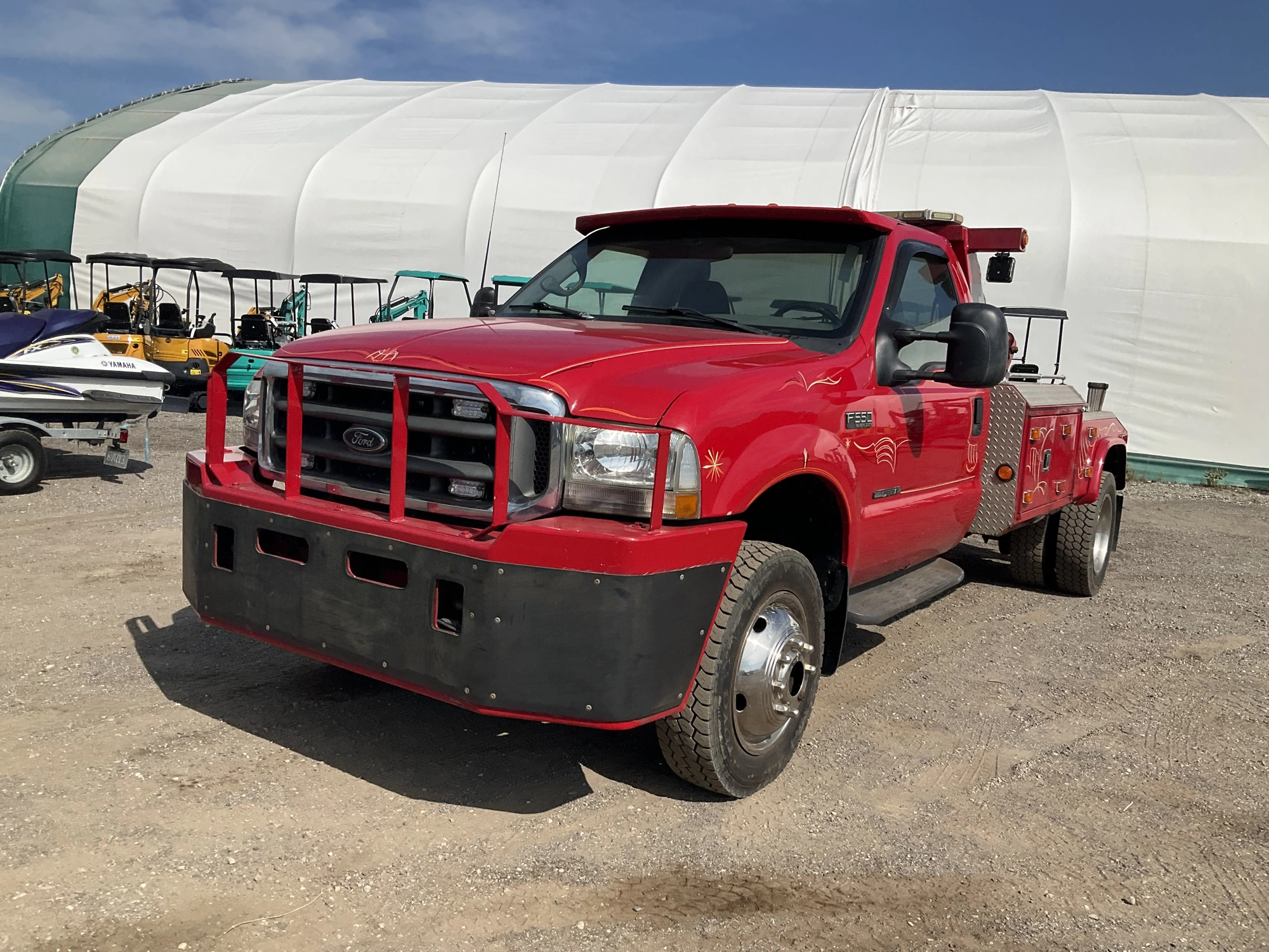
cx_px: 634
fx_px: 1063
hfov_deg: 61.7
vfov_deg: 48.2
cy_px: 476
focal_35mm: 29
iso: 25
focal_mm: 3
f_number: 1.8
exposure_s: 1/3322
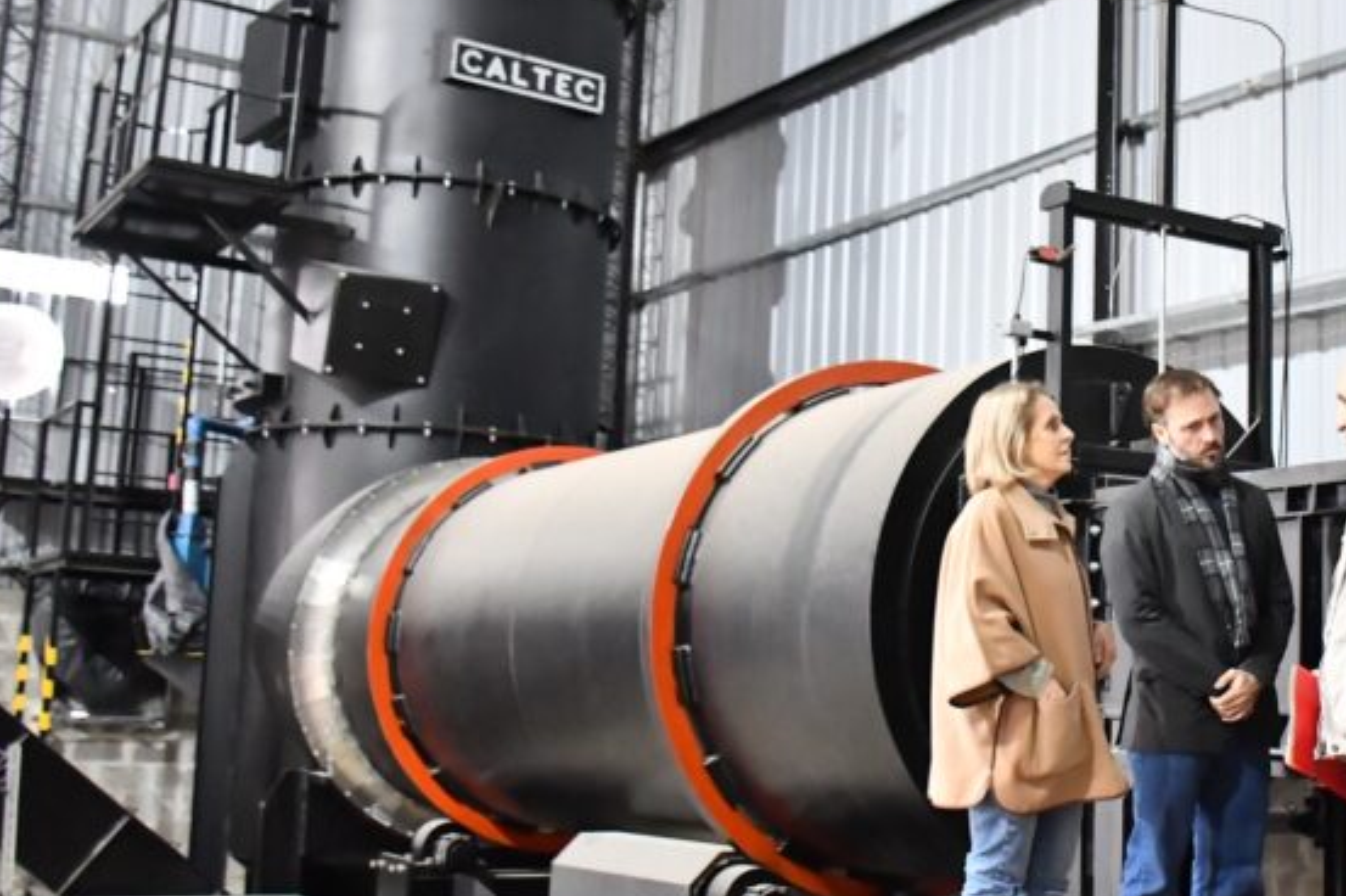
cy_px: 402
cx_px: 1142
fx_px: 1868
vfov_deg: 26.9
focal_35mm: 50
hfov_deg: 37.7
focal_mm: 18
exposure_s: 1/100
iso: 4000
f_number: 3.5
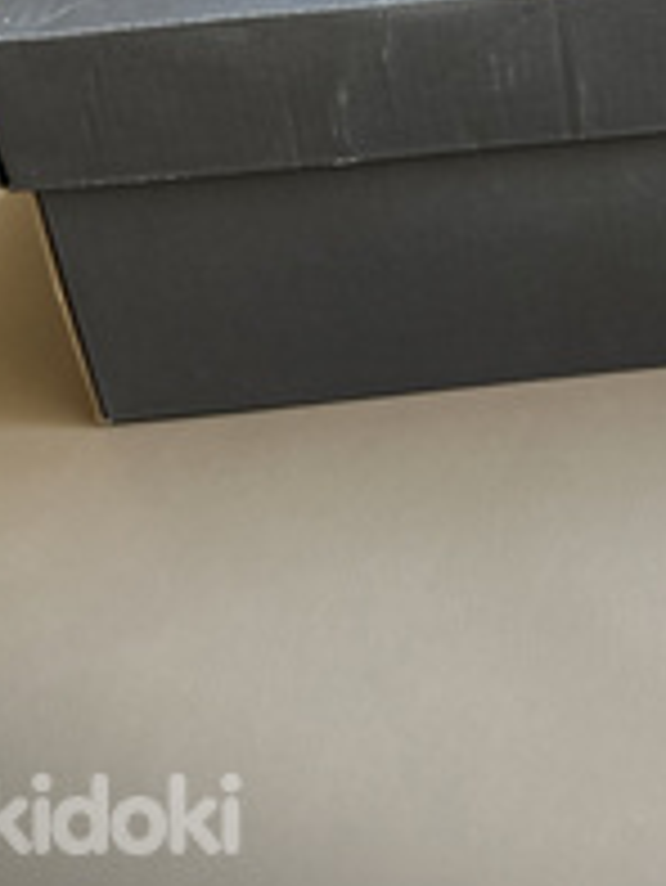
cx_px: 637
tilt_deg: -24.3
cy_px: -153
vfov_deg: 28.0
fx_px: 1563
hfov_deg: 23.2
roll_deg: +5.3
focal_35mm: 61
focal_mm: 6.86
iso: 250
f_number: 1.78
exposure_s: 1/50
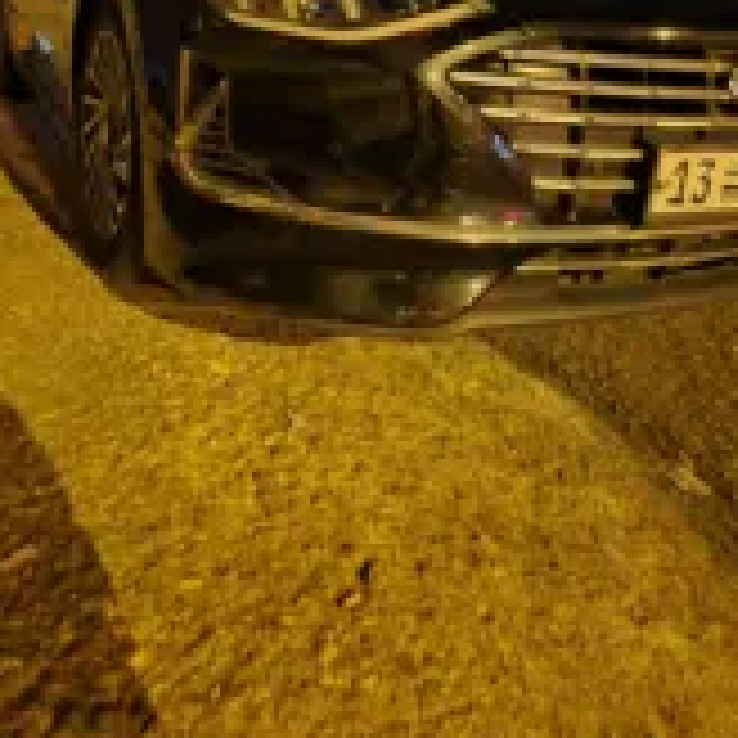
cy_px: 122
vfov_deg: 52.6
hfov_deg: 57.2
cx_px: 333
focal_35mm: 28
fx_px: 675
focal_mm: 2.2
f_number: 1.9
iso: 800
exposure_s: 1/8.33
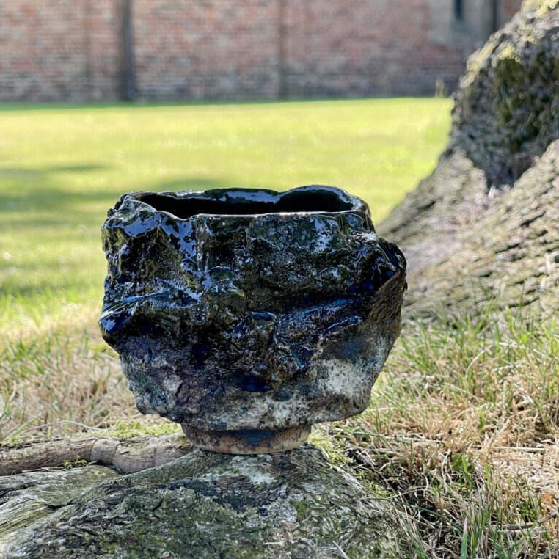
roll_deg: +1.1
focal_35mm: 76
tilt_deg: -6.1
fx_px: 1389
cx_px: 280
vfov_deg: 22.8
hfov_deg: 22.8
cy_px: 256
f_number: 2.2
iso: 20
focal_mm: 7.5
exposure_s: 1/128
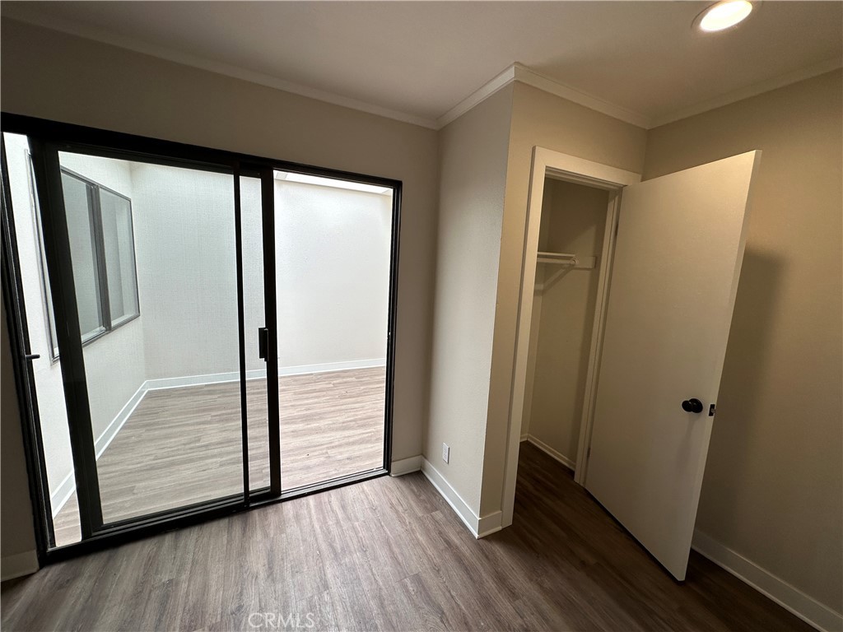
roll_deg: -2.8
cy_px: 316
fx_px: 341
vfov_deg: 85.7
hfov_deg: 102.1
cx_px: 422
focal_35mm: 14
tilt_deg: -9.7
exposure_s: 1/152
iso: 40
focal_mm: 2.22
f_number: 2.2
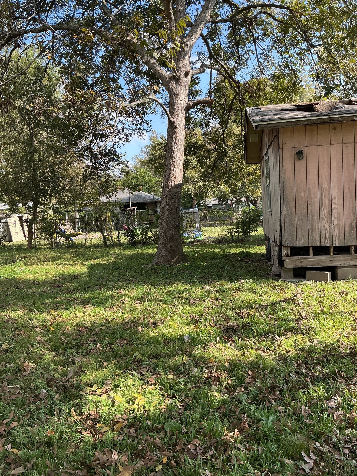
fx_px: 399
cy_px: 238
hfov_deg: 48.2
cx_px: 178
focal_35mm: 29
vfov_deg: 61.7
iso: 25
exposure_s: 1/415
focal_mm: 3
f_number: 1.8
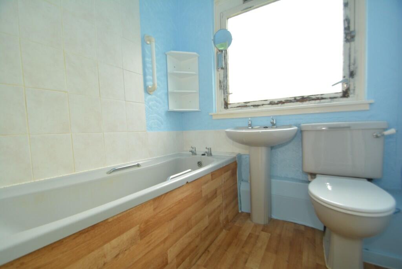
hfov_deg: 100.4
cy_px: 134
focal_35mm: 15
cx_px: 201
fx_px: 168
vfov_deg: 77.4
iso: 100
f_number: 5
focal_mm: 10
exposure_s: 1/13
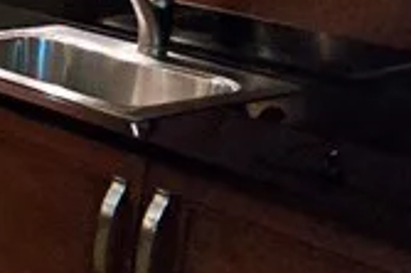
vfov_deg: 15.5
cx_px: -645
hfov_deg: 13.9
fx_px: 947
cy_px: -96
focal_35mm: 83
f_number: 2.2
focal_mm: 2.2
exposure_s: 1/60.2
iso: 1250
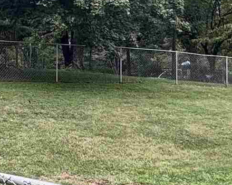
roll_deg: -0.2
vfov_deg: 17.9
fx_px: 591
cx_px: 77
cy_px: 106
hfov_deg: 22.1
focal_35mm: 86
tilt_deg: -2.4
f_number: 2.2
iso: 40
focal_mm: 2.22
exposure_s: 1/133
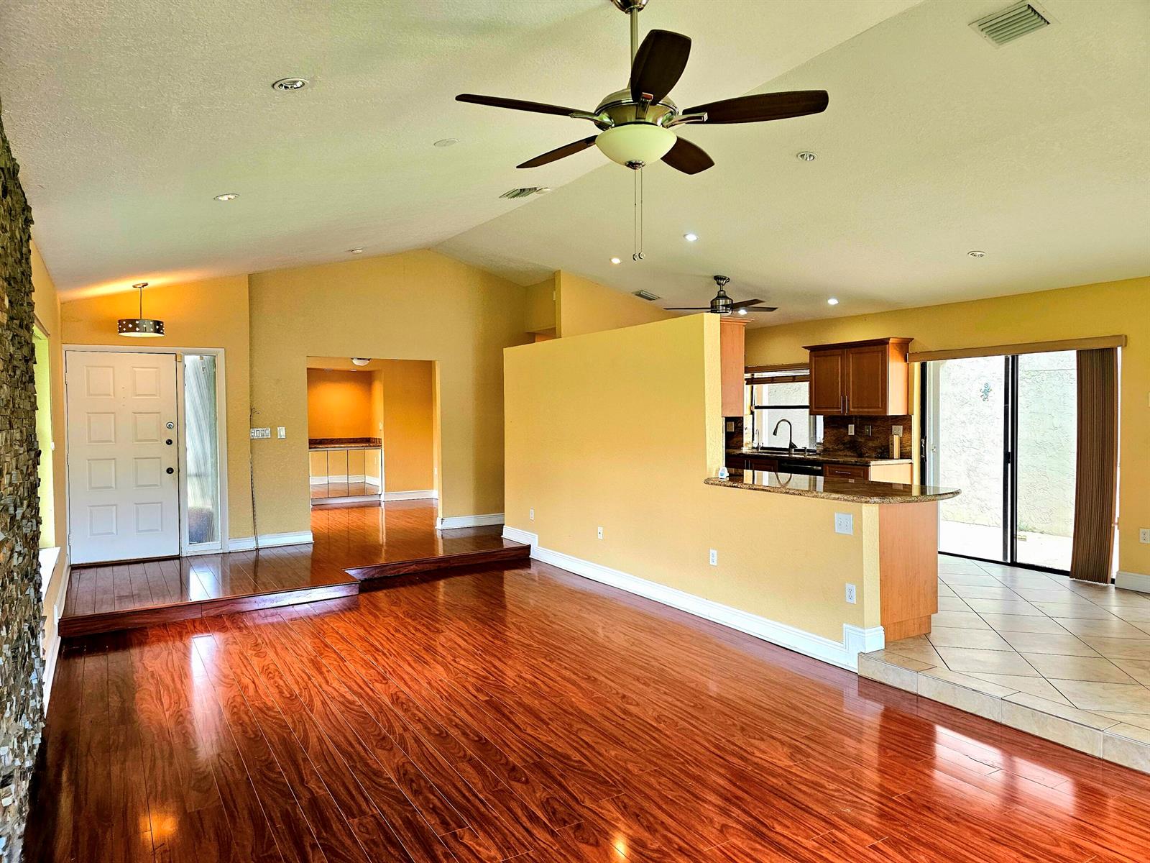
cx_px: 575
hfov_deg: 73.9
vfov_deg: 58.9
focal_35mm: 23
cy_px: 432
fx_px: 764
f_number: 1.7
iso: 125
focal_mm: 6.3
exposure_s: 1/182
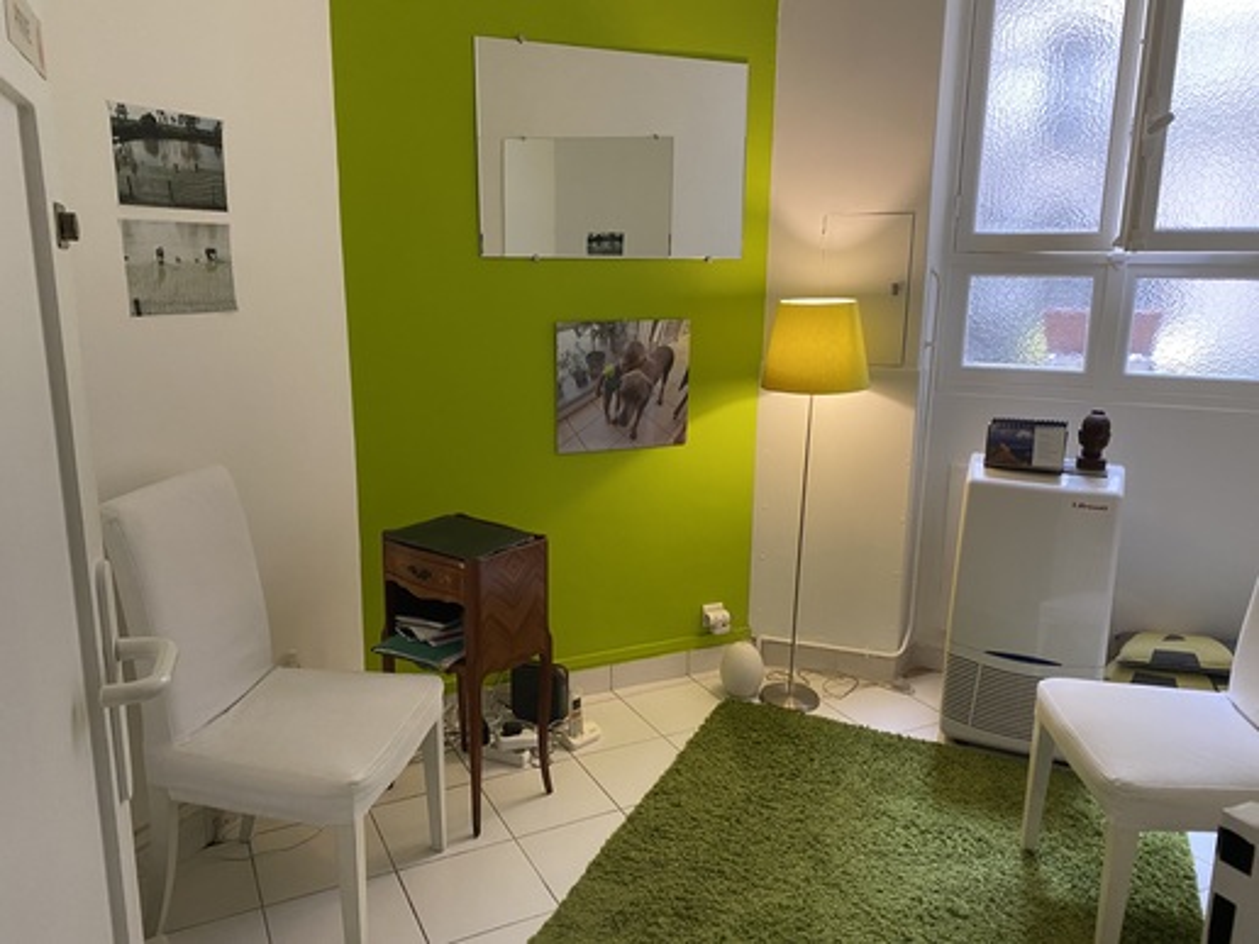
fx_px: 946
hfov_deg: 67.3
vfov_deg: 53.1
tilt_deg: -12.5
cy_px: 472
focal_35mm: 26
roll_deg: -0.3
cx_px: 630
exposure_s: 1/60
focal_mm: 4.25
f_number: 1.8
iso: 200
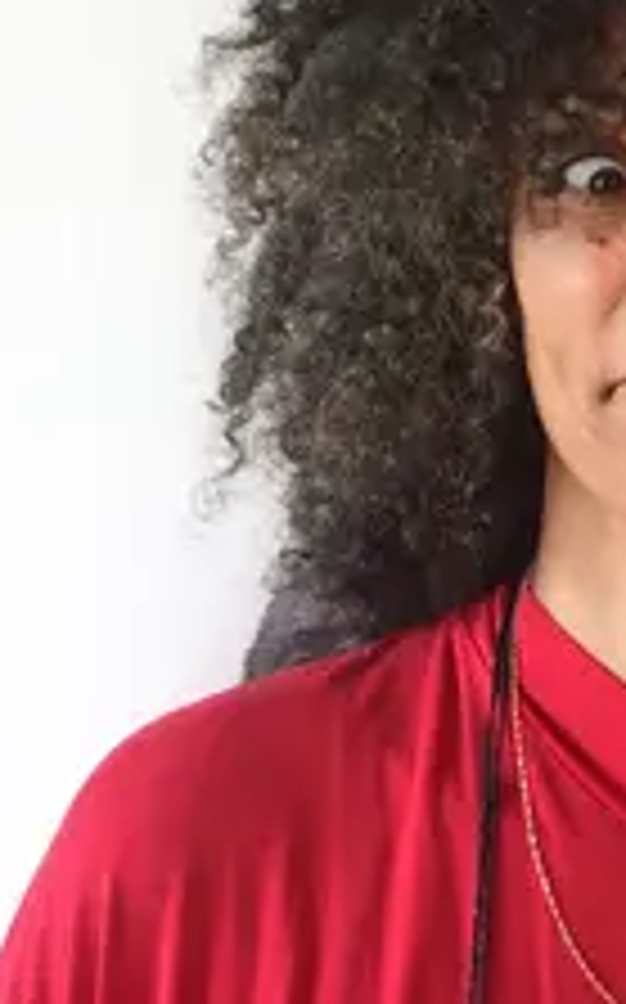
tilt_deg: +11.5
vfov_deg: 27.2
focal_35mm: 69
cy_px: -108
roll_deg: -1.2
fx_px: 1887
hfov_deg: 18.2
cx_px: 687
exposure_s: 1/33
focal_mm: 4.15
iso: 50
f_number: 2.2
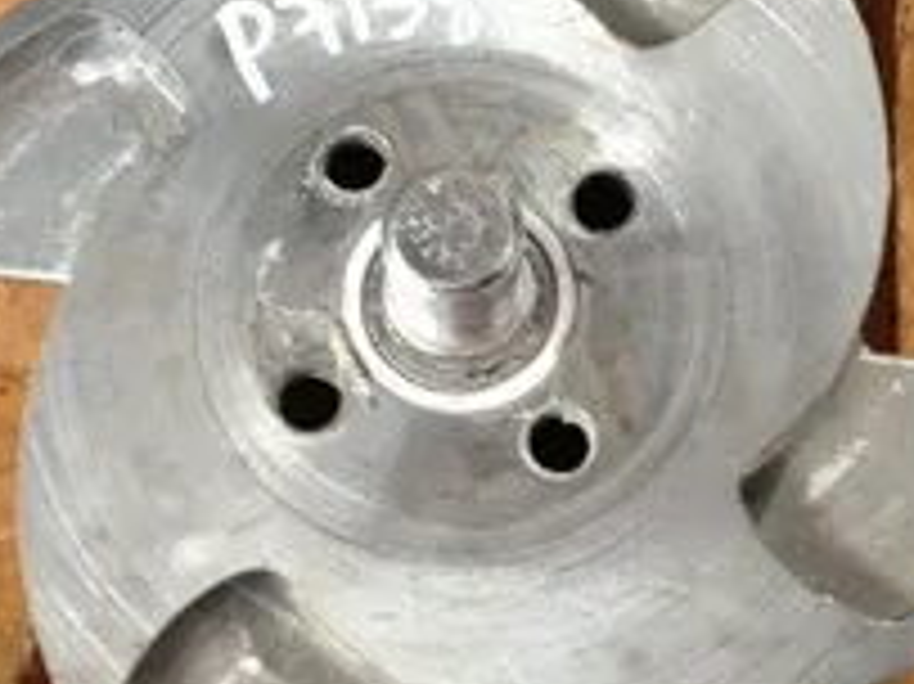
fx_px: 1821
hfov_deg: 28.2
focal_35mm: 69
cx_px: 437
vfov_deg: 21.3
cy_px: 315
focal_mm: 4.28
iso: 200
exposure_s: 1/20
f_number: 2.4
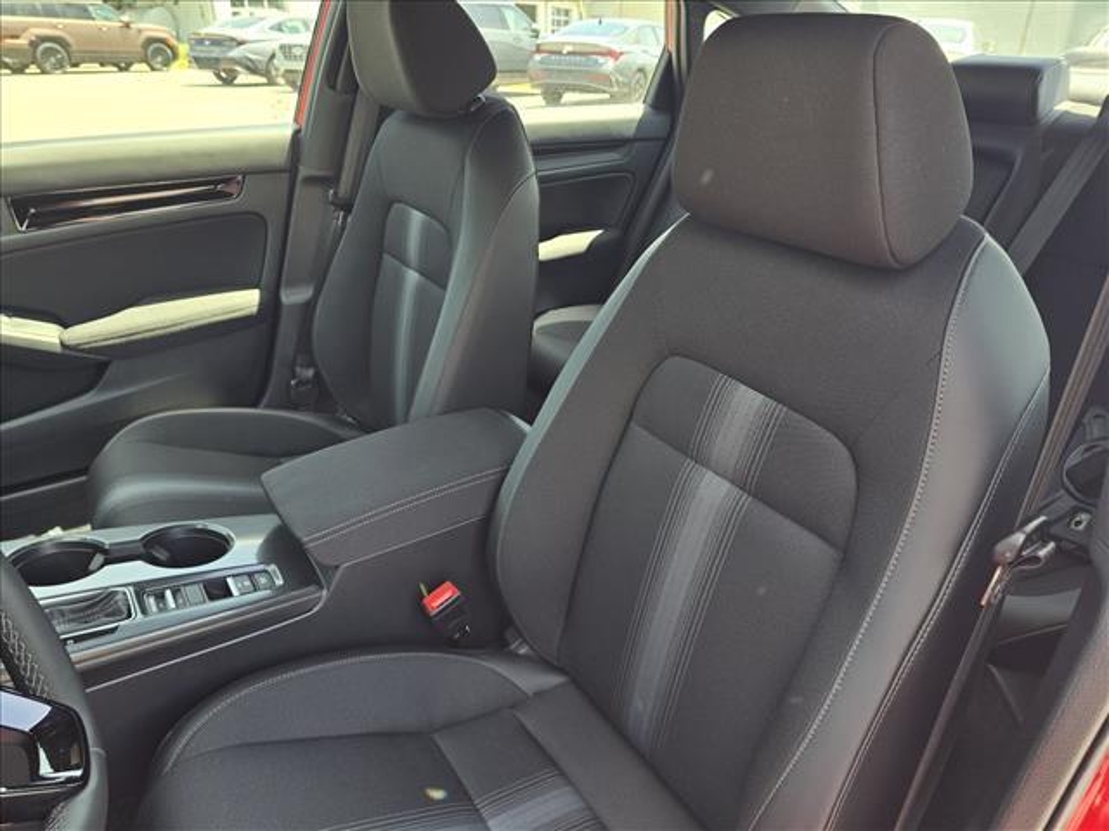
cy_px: 416
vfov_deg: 58.9
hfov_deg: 73.9
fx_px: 737
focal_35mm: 23
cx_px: 554
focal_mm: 6.3
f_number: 1.7
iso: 80
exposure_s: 1/182
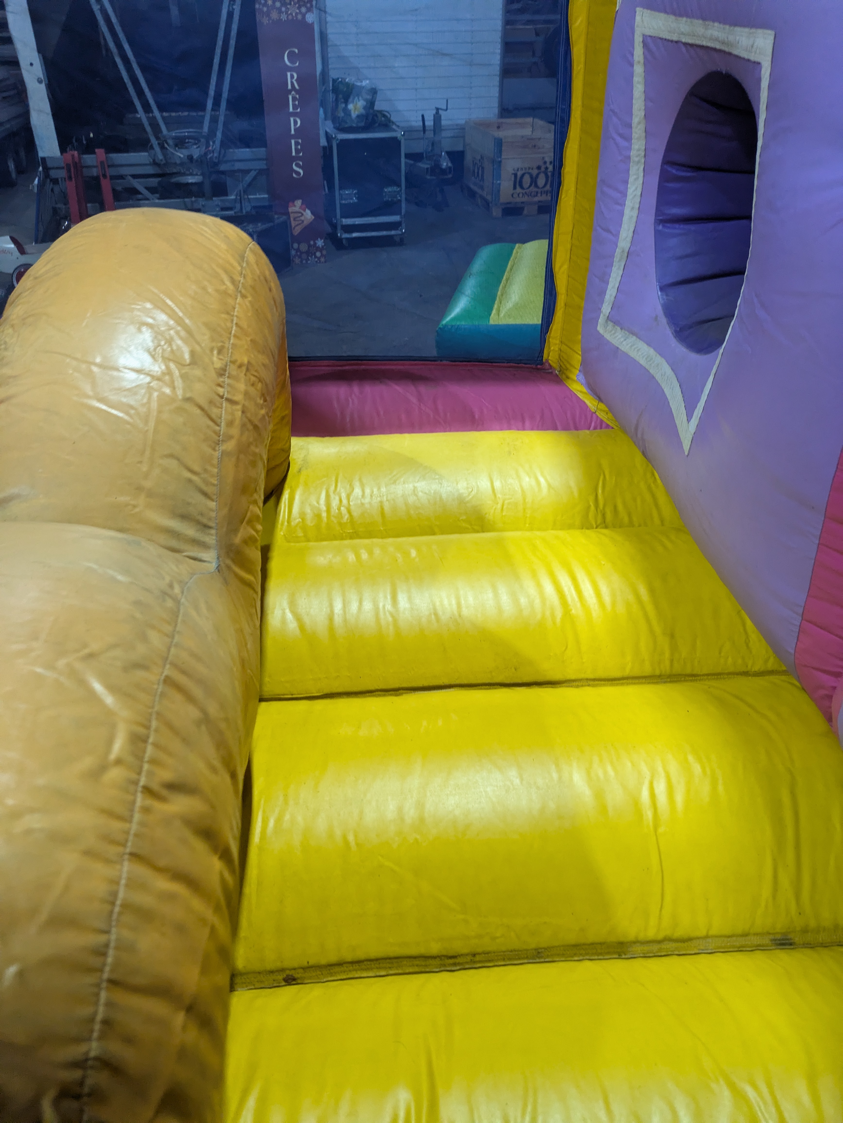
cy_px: 562
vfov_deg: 69.4
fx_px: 811
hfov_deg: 54.9
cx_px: 422
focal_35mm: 25
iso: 653
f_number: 1.89
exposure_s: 1/100
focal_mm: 5.43
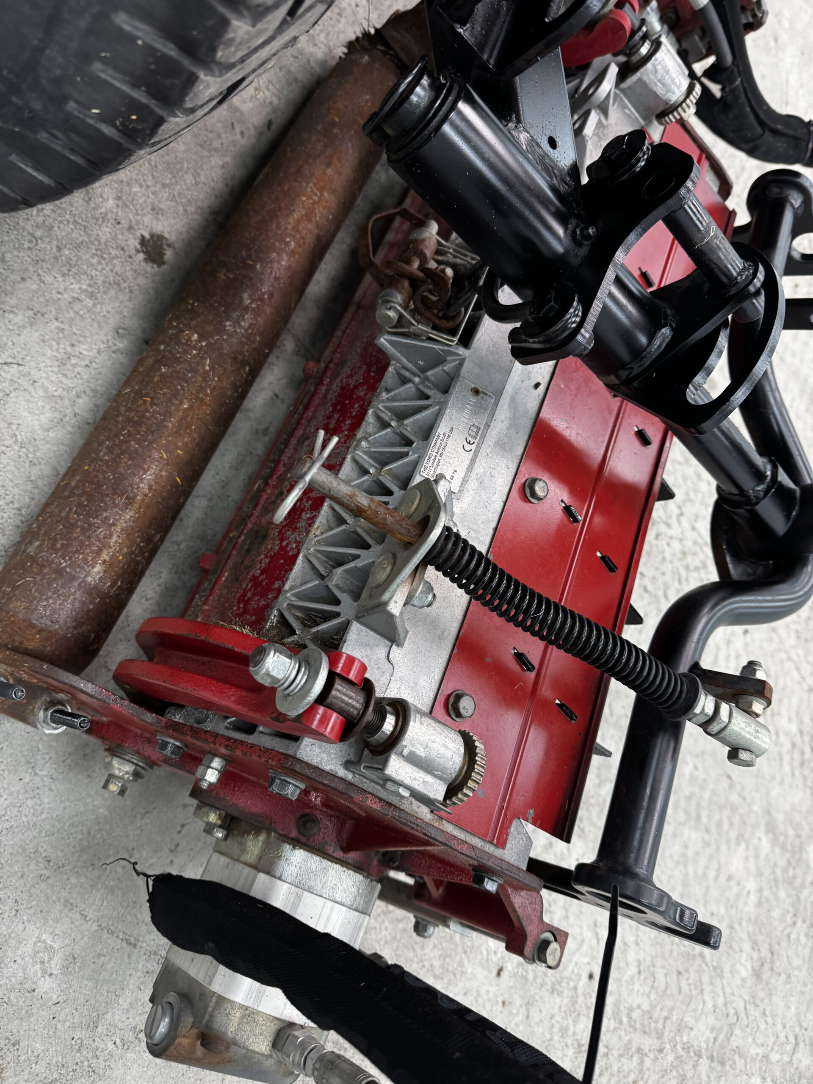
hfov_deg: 56.8
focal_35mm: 24
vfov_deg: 71.6
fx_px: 752
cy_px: 542
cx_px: 406
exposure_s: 1/120
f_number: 1.78
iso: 200
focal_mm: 6.76
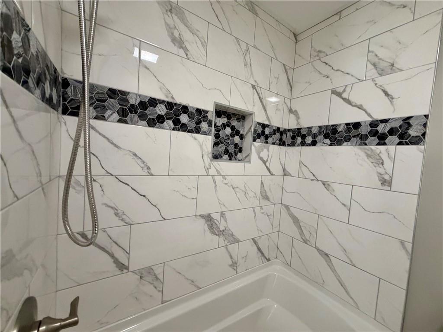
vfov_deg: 85.7
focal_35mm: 14
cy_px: 166
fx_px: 179
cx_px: 222
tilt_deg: -1.5
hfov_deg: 102.1
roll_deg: -3.4
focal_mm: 2.22
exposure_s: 1/60
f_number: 2.2
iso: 320
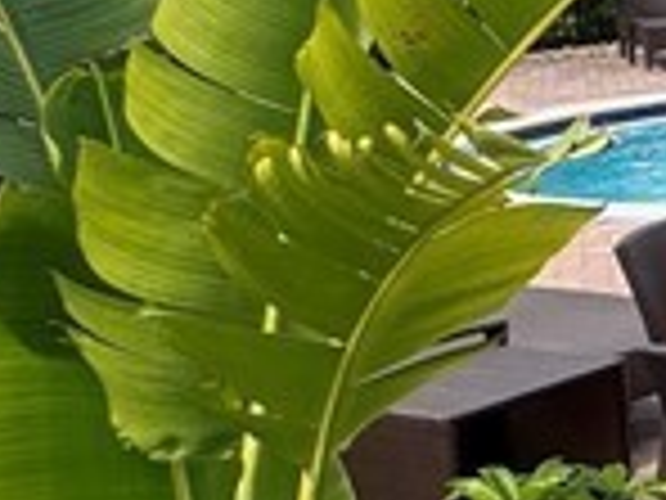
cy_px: -45
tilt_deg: -3.6
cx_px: 1656
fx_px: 1866
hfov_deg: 13.6
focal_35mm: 97
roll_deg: -1.1
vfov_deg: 14.9
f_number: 2.2
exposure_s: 1/641
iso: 40
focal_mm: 2.22
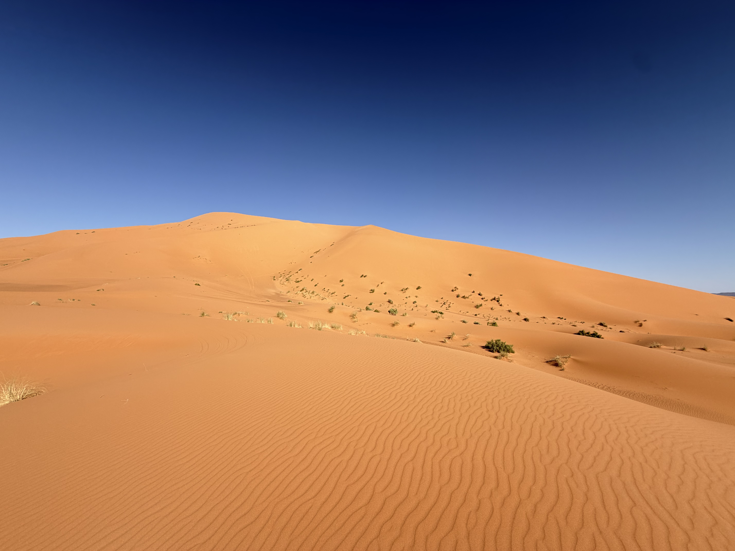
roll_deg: -1.6
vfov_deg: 85.7
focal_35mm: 14
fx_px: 297
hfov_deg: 102.1
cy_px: 276
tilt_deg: +3.9
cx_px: 368
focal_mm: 2.22
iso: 20
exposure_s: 1/888
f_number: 2.2
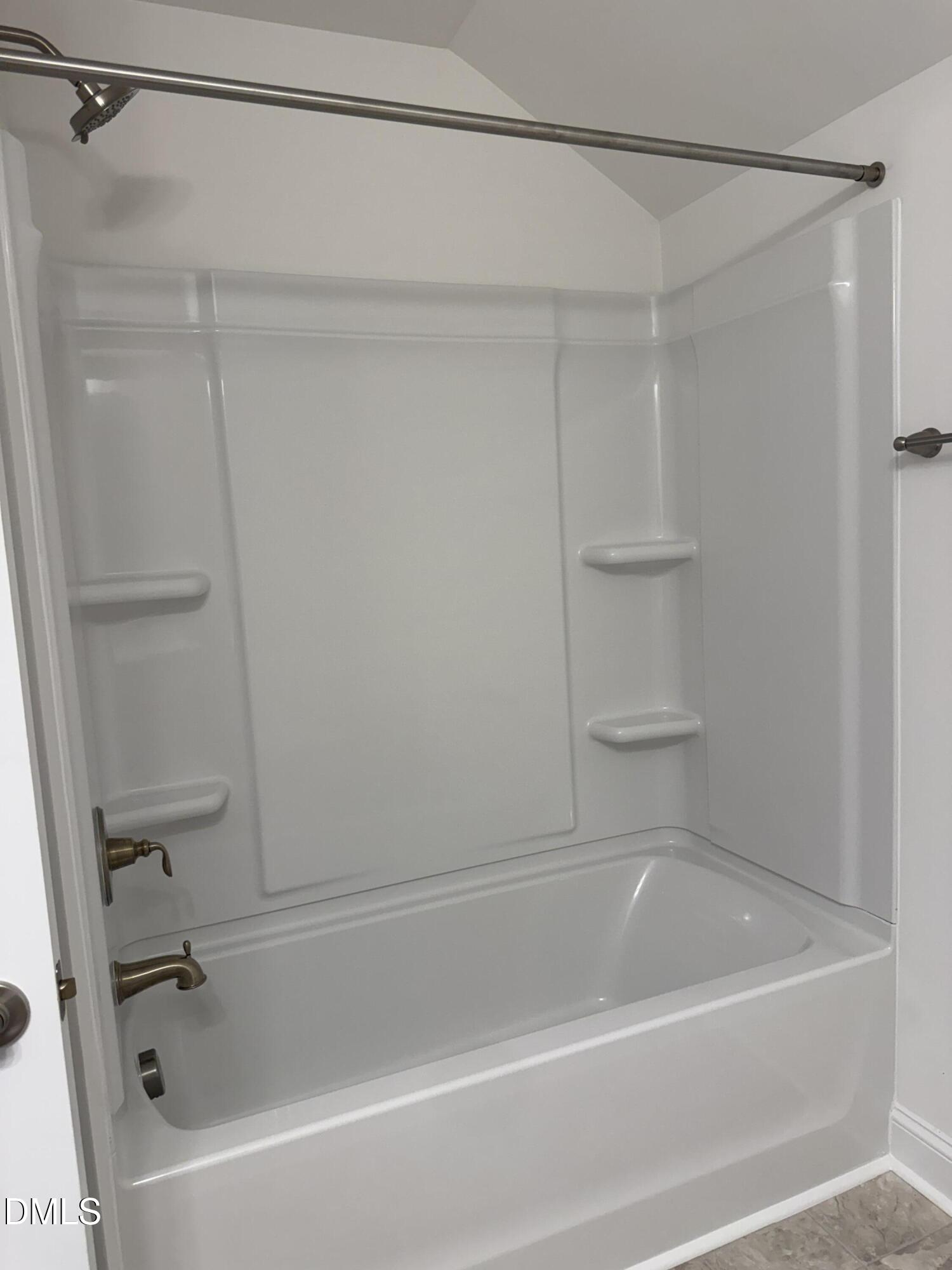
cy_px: 635
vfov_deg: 71.6
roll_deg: +3.1
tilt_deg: -5.2
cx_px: 476
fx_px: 880
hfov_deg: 56.8
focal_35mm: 24
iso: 125
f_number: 1.78
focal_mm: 6.76
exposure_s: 1/120
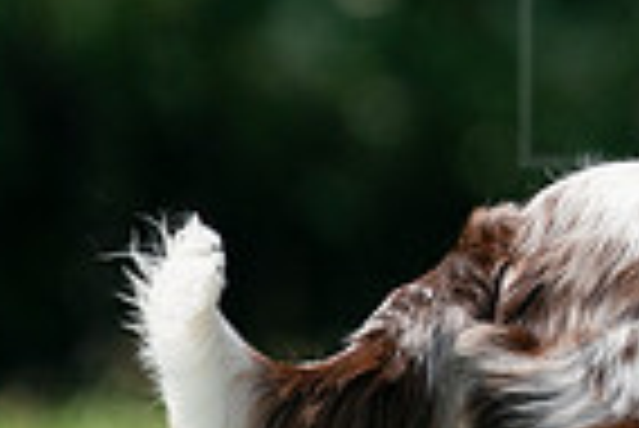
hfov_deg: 0.8
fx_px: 43478
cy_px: 97
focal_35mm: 2447
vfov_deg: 0.6
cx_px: 950
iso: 1600
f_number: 6.3
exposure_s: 1/4000
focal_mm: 600
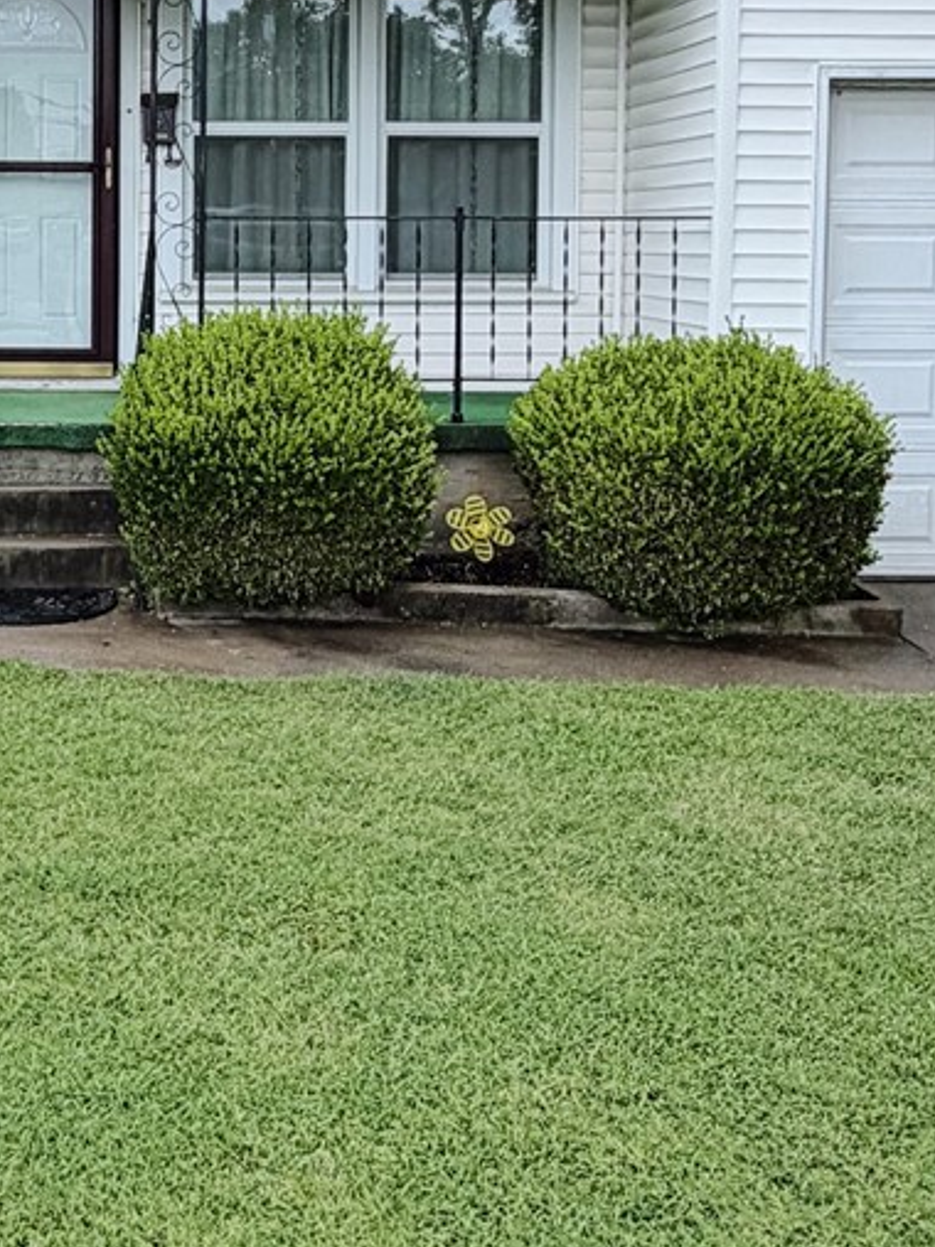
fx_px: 1910
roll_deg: -1.2
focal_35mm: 53
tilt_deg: -3.8
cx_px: 135
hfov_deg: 26.8
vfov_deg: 35.4
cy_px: 315
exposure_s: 1/770
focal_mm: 2.22
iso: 32
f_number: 2.2
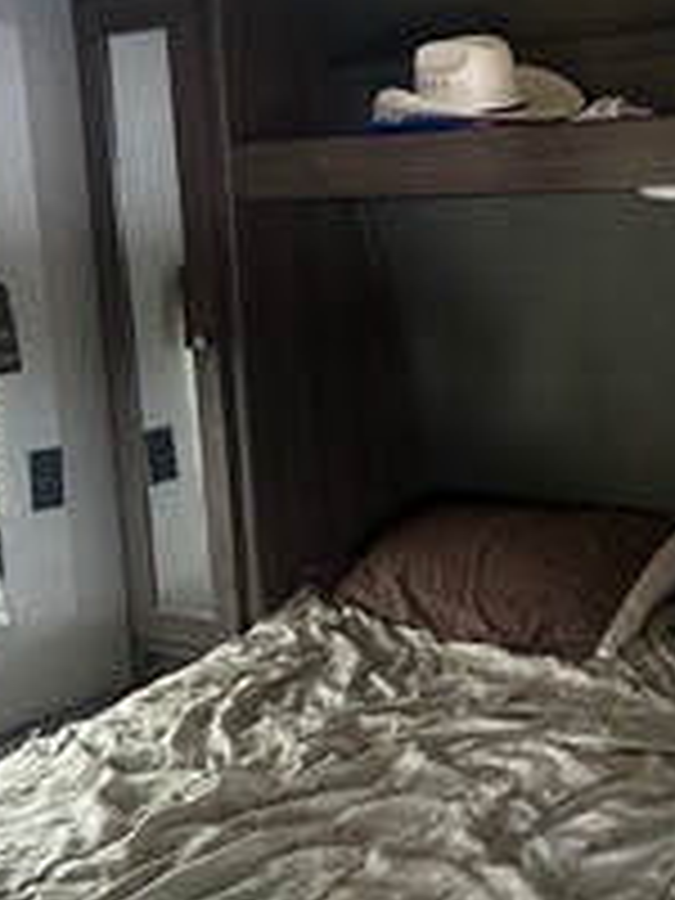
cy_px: 446
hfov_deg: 29.1
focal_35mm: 48
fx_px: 1248
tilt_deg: -8.2
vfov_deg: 39.7
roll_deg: -0.7
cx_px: 608
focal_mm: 6.86
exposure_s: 1/30
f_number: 1.78
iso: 1000
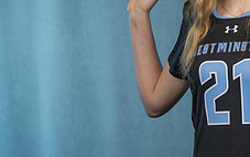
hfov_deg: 7.9
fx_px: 1792
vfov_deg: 5.0
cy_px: 54
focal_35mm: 263
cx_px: 263
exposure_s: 1/160
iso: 125
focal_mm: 84
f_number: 4.5
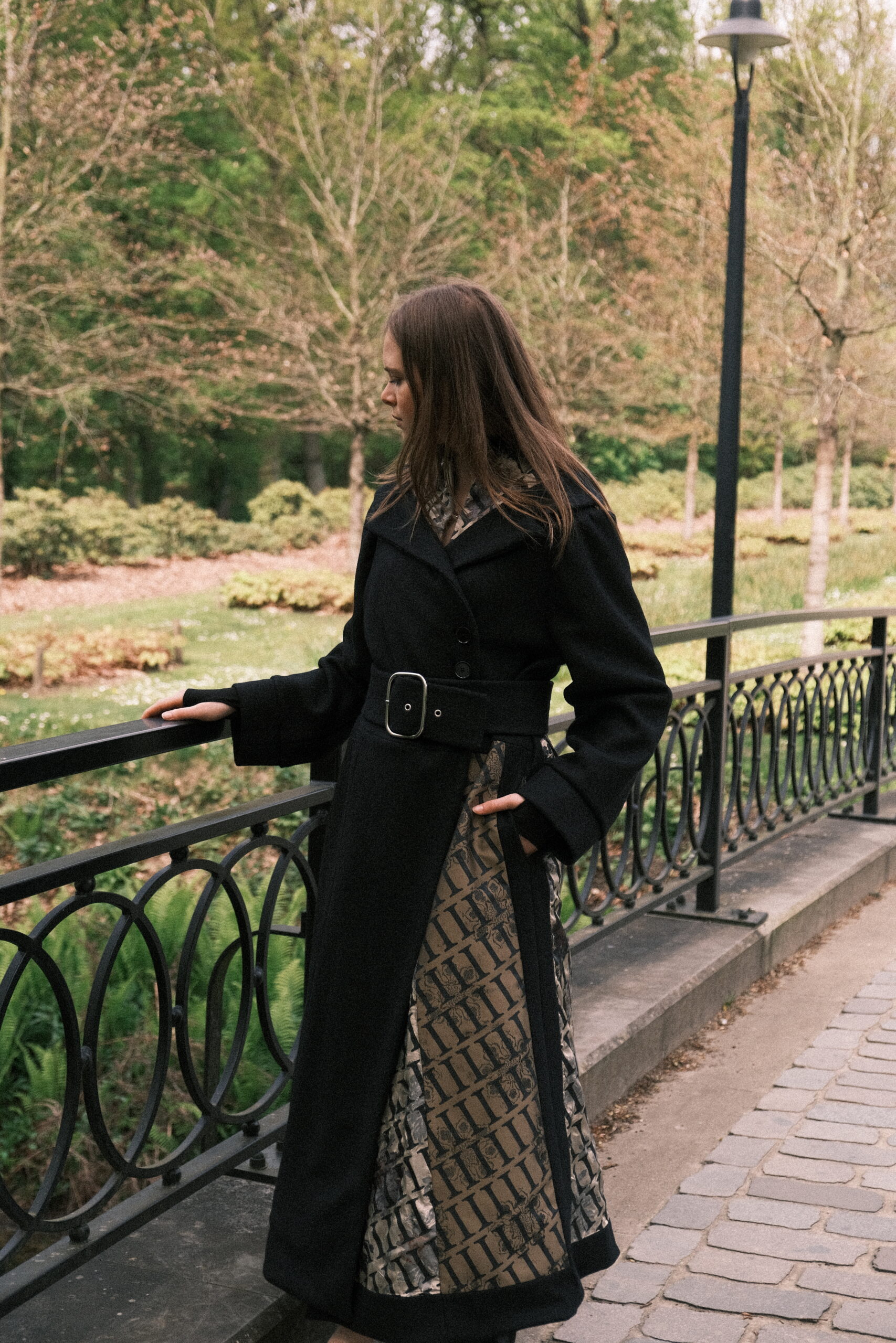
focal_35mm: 51
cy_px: 672
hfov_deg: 26.5
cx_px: 448
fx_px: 1904
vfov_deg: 38.9
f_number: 3.6
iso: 500
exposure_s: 1/1600
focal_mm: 34.3
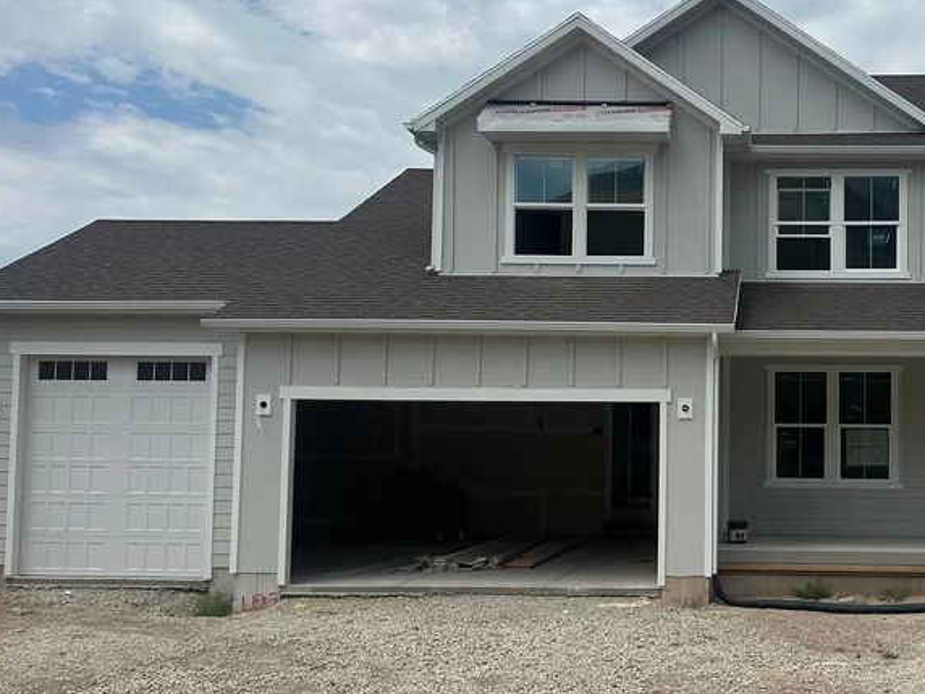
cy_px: 385
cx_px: 731
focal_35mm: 43
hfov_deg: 42.0
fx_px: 1149
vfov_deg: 33.6
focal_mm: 6.86
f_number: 1.78
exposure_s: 1/8929
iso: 80
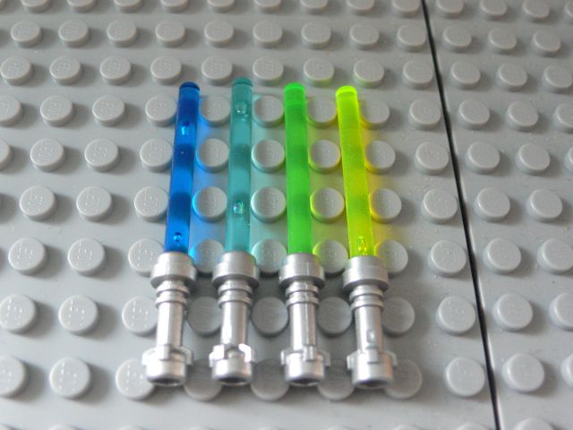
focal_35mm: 34
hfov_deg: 54.0
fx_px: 563
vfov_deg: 41.8
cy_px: 215
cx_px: 286
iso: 200
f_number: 2.8
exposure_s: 1/13
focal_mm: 6.3
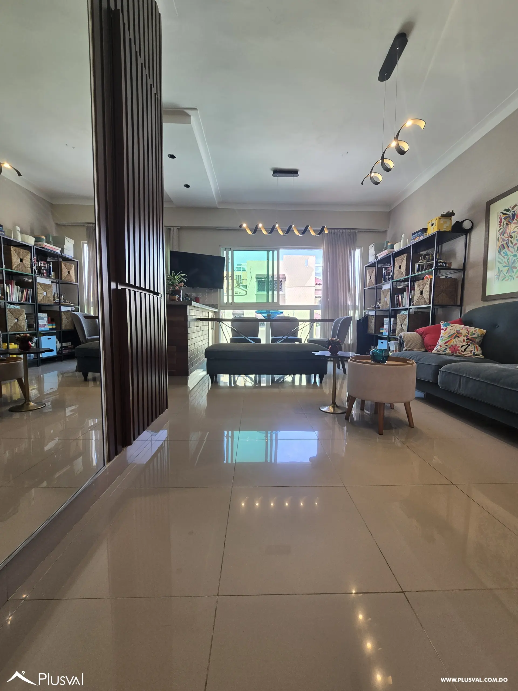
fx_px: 259
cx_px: 259
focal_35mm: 13
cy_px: 346
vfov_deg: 106.2
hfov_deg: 89.9
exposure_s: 1/120
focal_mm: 2.2
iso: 64
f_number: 2.2
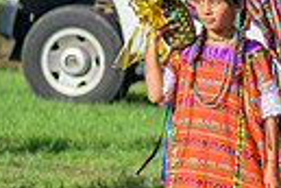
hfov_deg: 4.6
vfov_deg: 3.1
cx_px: 564
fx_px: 3426
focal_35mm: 439
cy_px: 176
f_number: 4
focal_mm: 98
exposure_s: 1/200
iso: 64
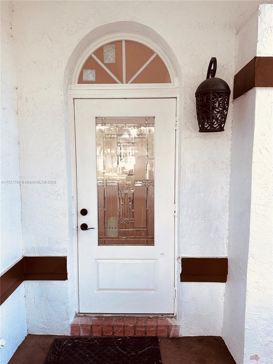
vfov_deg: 71.6
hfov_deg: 56.8
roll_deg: -0.3
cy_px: 182
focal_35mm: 24
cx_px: 136
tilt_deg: -3.1
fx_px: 252
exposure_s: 1/549
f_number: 1.78
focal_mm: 6.86
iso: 80
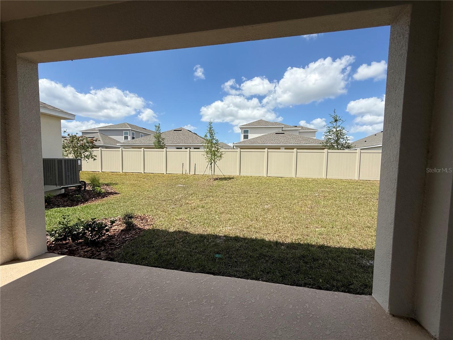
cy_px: 170
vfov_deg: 85.7
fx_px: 183
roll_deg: -0.3
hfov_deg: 102.1
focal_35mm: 14
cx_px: 226
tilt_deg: -2.0
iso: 50
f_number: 2.2
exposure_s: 1/3125
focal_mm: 2.22
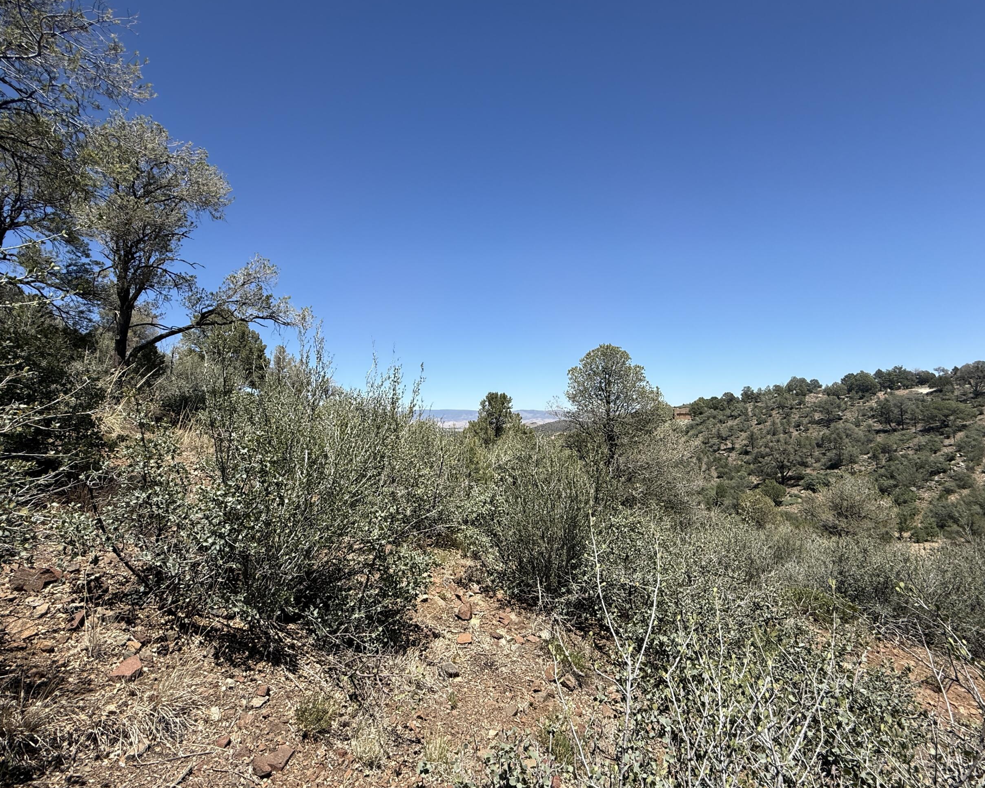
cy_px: 404
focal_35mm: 17
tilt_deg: +1.7
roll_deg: +1.6
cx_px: 481
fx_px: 496
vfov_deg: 76.9
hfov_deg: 89.6
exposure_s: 1/1848
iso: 50
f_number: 2.2
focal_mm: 2.22
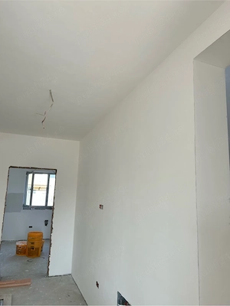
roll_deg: -2.0
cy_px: 153
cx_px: 115
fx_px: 230
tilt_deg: +9.9
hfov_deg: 53.1
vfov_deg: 67.3
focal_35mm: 26
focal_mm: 5.7
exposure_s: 1/293
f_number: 1.5
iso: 40
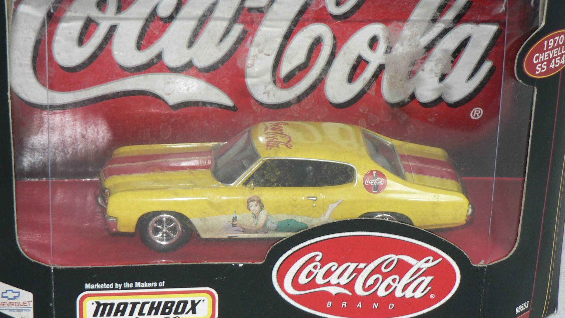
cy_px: 148
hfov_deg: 21.2
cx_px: 276
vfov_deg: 12.0
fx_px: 1513
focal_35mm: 101
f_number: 3.2
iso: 80
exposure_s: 1/60
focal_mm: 11.6
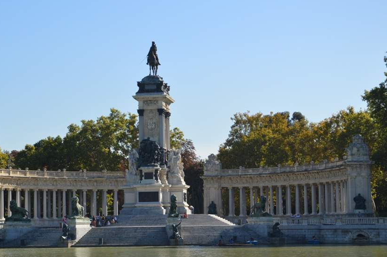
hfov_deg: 21.9
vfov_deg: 14.7
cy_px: 150
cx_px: 155
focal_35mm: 93
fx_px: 999
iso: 100
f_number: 8
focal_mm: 50
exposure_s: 1/250
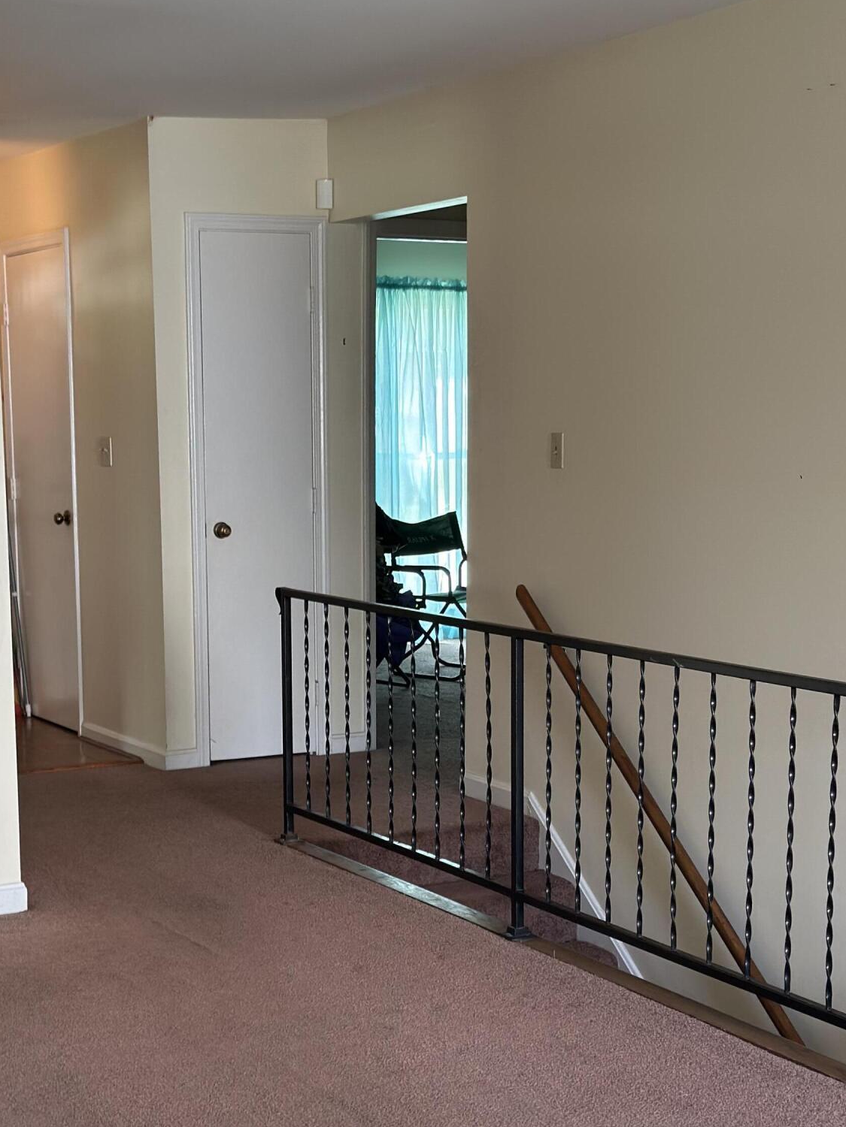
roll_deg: +0.1
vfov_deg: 30.2
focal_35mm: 64
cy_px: 683
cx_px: 284
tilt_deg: -4.0
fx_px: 2086
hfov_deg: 22.8
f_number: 1.78
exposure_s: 1/77
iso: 125
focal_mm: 6.86
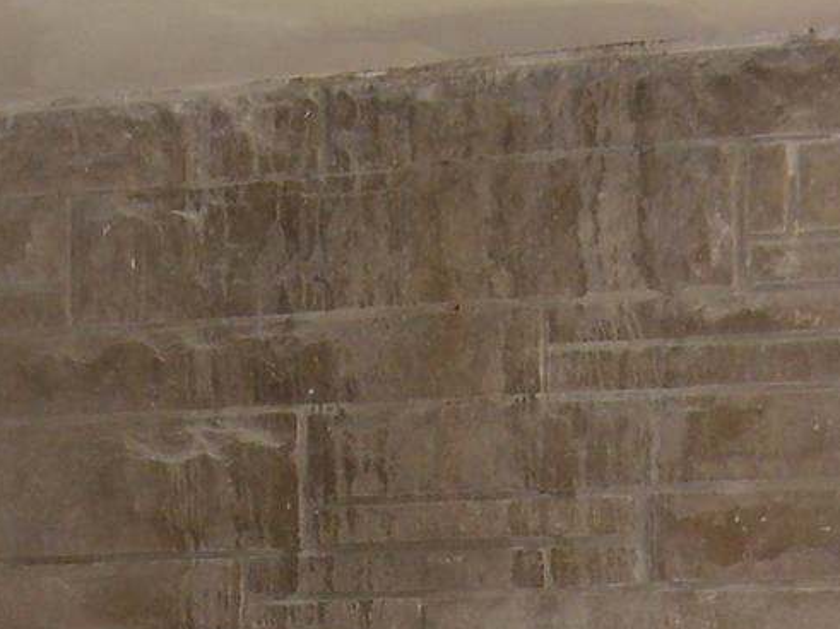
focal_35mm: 146
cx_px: 619
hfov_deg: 13.5
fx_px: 3542
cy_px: 1029
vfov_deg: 9.8
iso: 50
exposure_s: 1/30
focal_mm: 5.8
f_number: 2.8
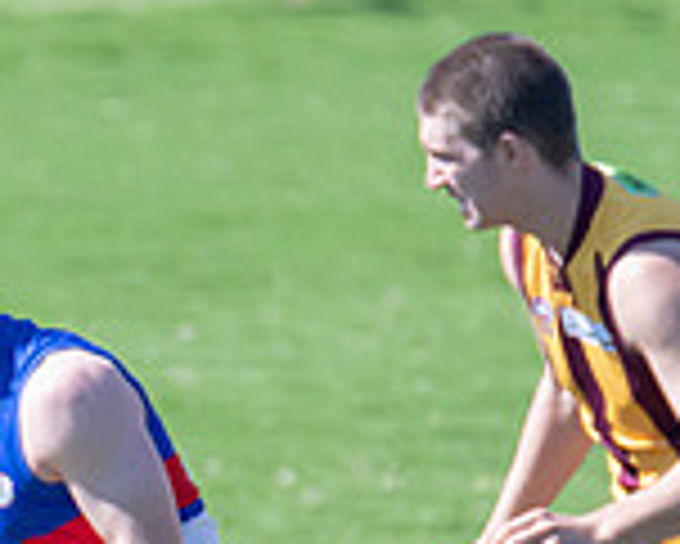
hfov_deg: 0.5
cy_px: 722
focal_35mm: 3648
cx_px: -376
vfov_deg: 0.4
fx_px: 73465
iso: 800
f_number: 7.1
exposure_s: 1/1250
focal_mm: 600
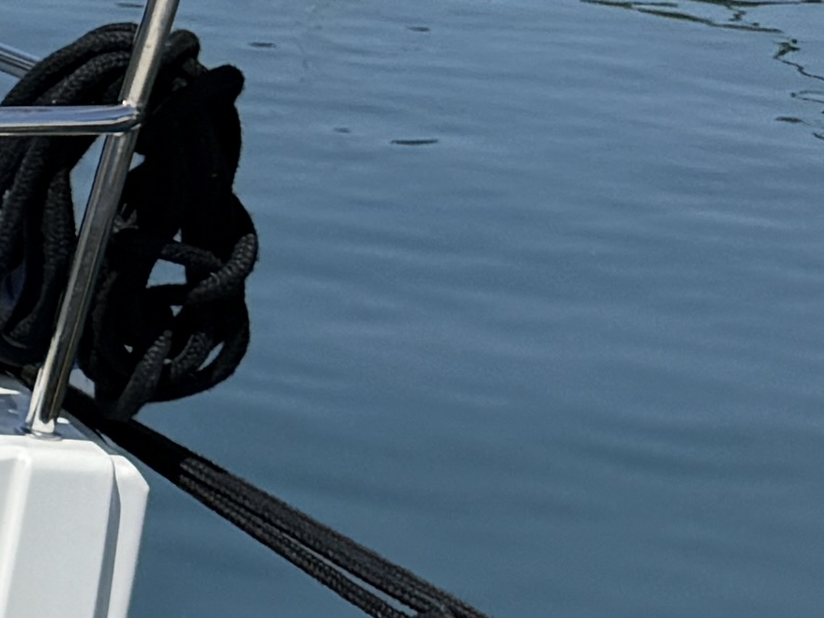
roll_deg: +0.2
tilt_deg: -10.1
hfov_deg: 9.6
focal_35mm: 156
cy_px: 186
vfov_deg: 9.5
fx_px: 3713
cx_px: -1705
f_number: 1.78
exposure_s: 1/6711
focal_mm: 6.76
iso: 80
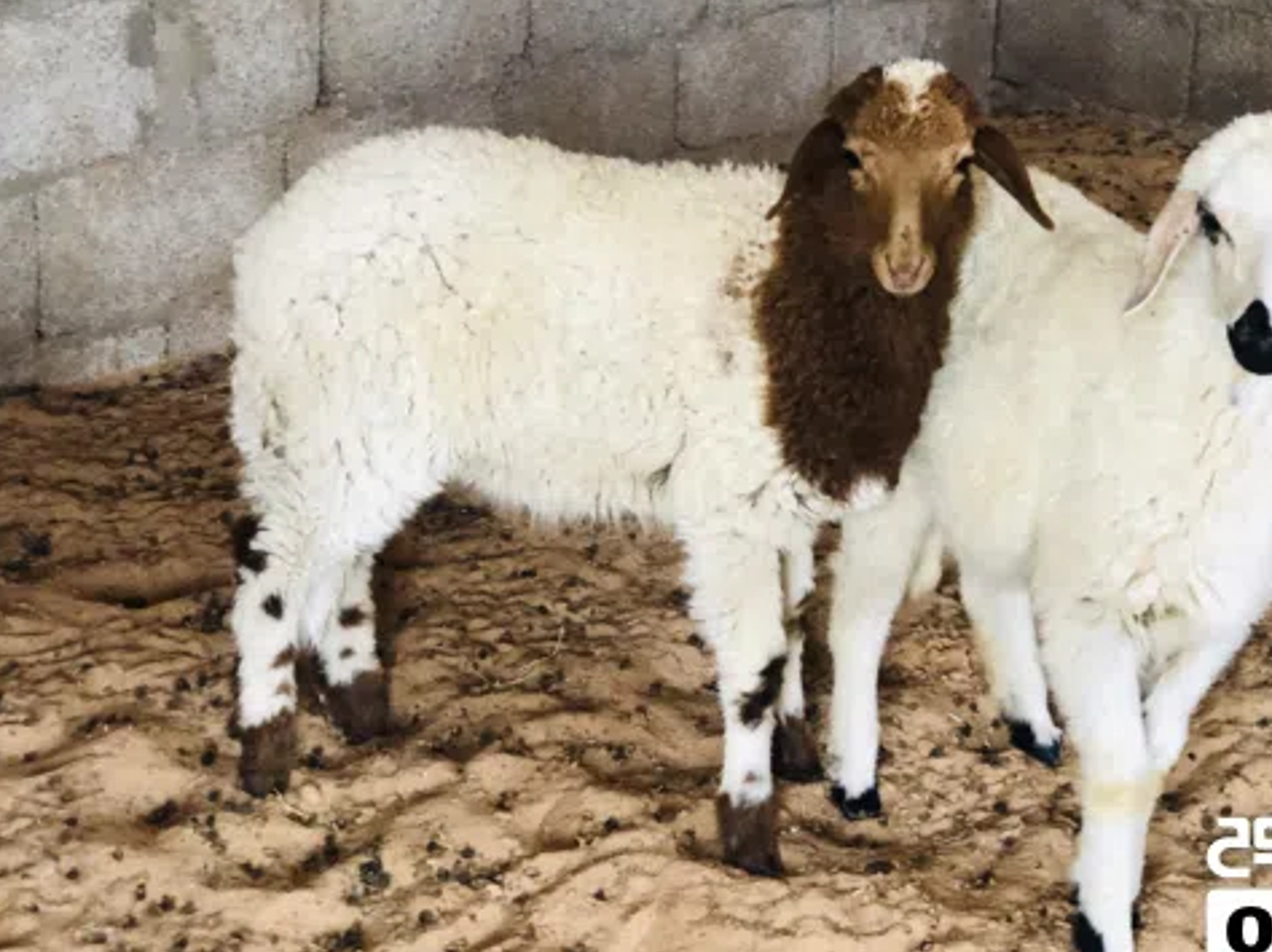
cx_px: 802
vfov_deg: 19.1
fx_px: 2828
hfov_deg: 25.3
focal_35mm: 77
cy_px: 405
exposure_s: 1/30
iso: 200
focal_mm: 6.6
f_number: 2.8
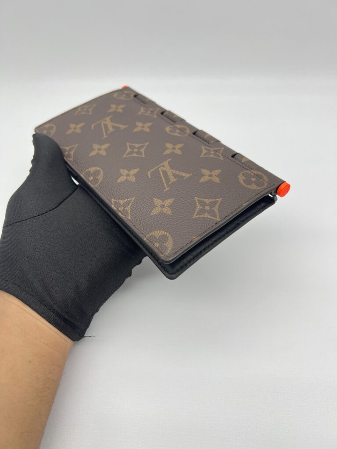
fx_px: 337
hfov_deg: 53.1
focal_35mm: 26
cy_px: 224
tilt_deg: -46.0
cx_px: 168
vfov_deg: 67.3
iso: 32
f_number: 1.5
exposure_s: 1/100
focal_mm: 5.7
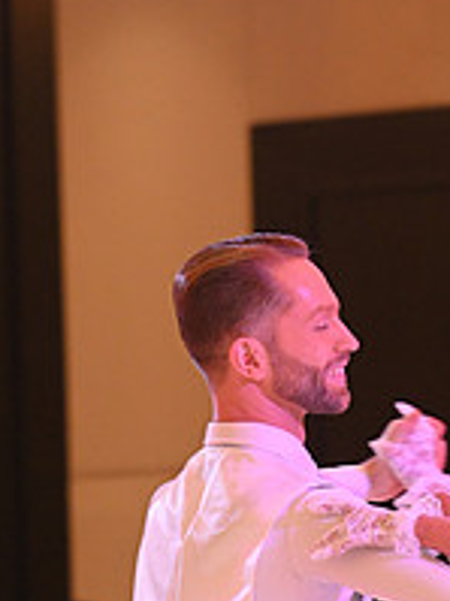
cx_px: 358
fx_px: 6576
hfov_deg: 3.9
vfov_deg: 5.2
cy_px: 782
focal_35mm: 379
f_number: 5
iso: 3200
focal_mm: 135
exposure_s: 1/200
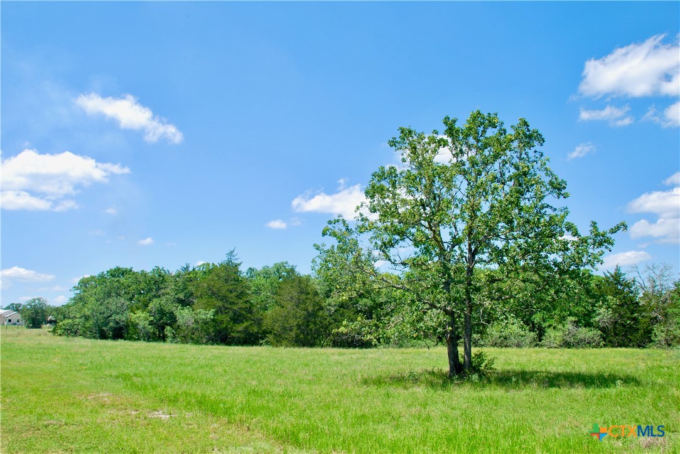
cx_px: 340
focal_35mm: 33
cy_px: 227
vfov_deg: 40.0
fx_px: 624
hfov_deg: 57.2
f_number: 7.1
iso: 100
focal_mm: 22
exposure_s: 1/200
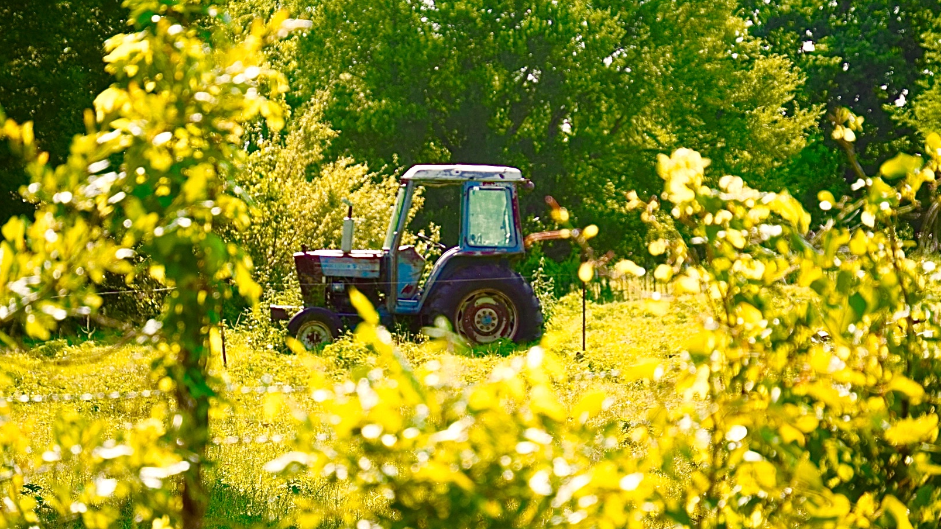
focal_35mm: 158
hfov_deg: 13.6
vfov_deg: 7.7
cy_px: 245
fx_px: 3943
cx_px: 472
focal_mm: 100
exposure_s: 1/1250
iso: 1250
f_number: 5.6
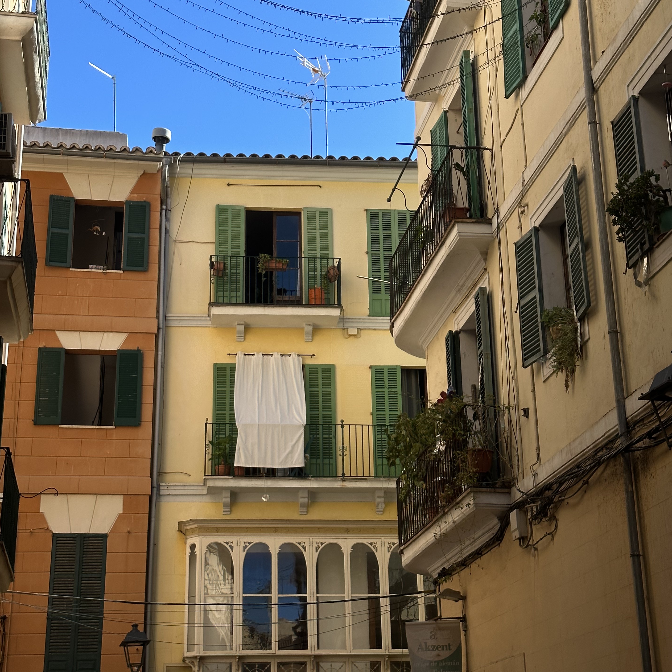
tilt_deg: +22.8
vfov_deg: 28.6
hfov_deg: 28.6
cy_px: 292
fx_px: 1318
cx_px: 329
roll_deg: -1.2
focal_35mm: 60
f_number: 1.78
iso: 64
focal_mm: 6.86
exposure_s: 1/2890
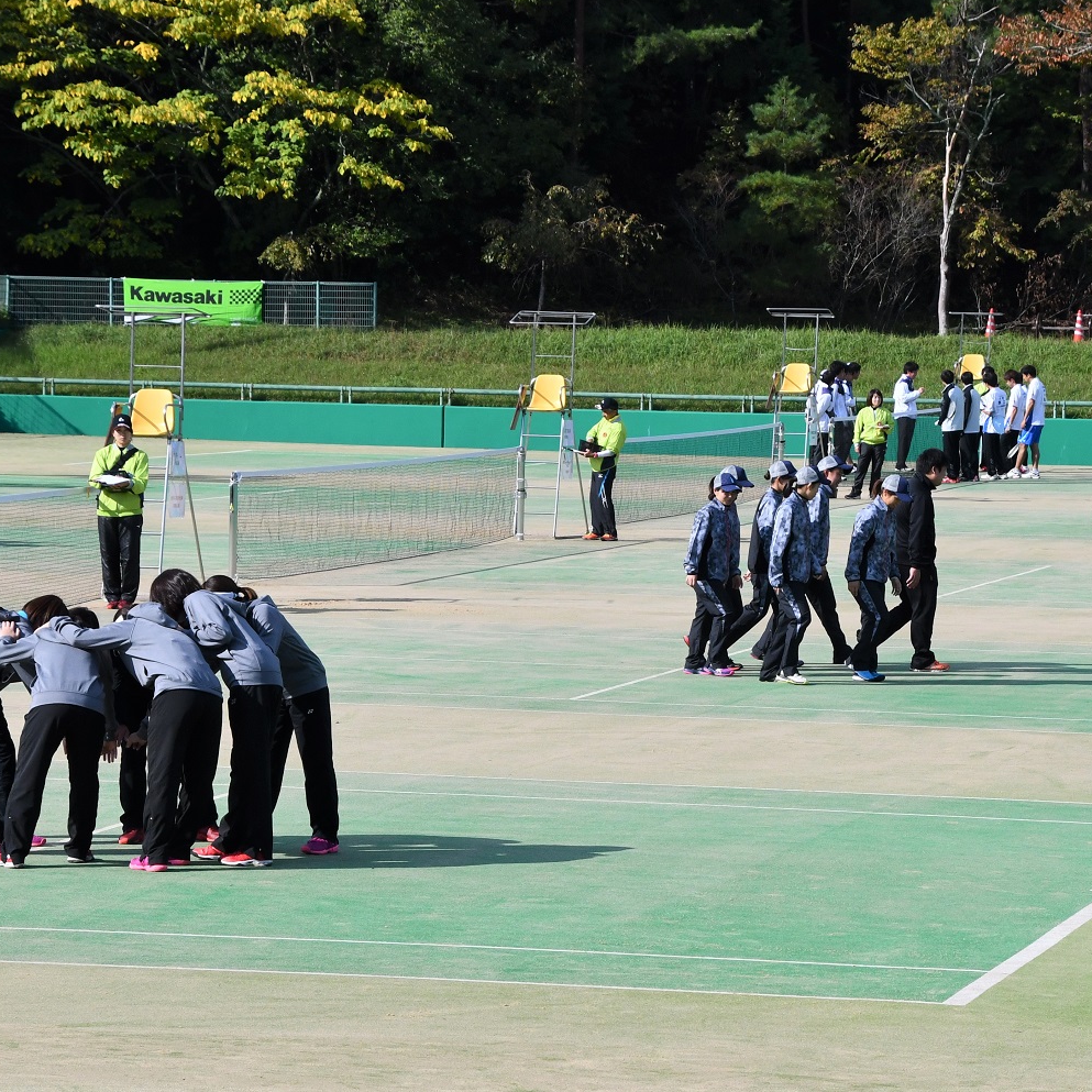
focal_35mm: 154
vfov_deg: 11.3
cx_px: 481
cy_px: 544
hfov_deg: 11.3
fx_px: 5496
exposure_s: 1/1600
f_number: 10
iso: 640
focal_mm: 80
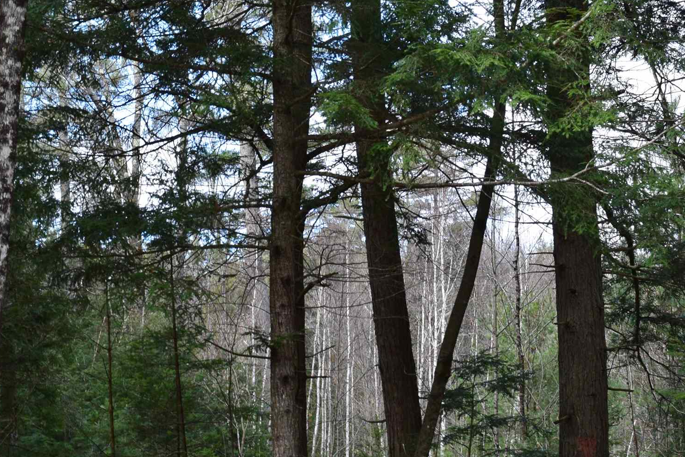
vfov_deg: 17.4
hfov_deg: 26.0
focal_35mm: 78
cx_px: 388
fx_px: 1485
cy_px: 318
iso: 400
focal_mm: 25
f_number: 9
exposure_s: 1/100
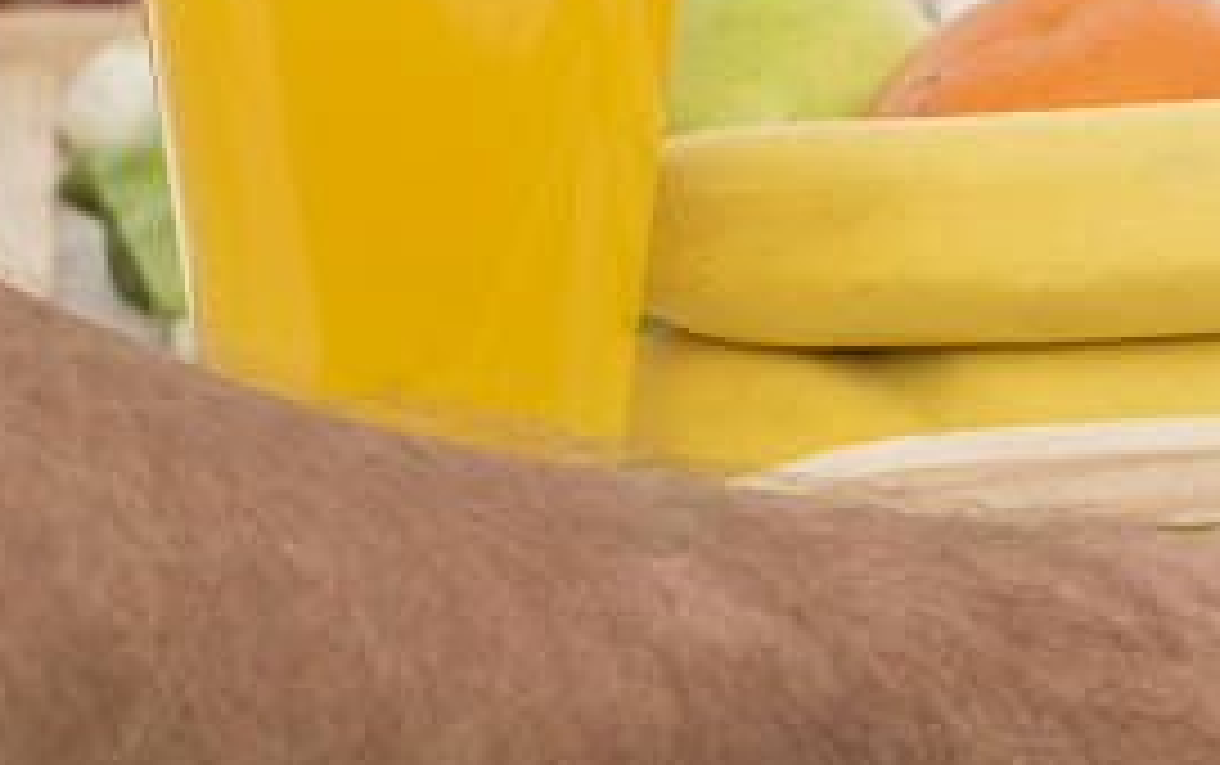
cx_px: 1850
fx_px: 5625
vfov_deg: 7.8
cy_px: 58
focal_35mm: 169
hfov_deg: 11.8
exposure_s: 1/125
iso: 200
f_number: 6.3
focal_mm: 50
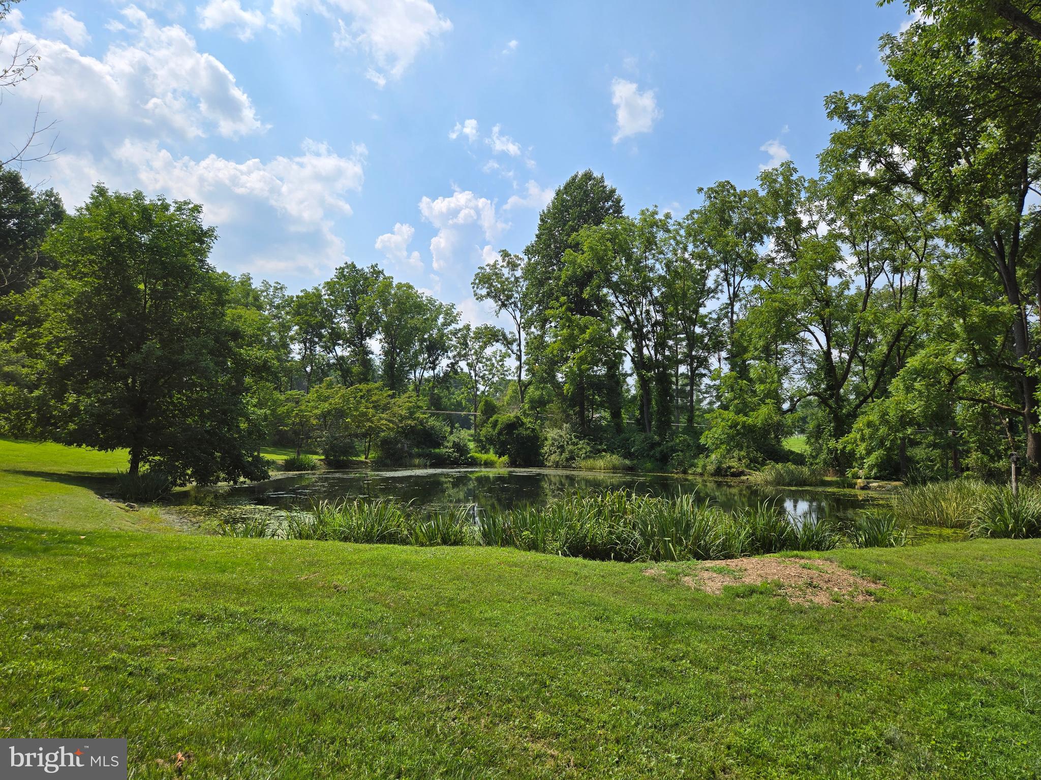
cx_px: 520
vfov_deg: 58.9
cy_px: 390
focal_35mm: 23
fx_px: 692
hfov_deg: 73.9
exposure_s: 1/2579
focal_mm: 5.4
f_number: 1.8
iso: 25
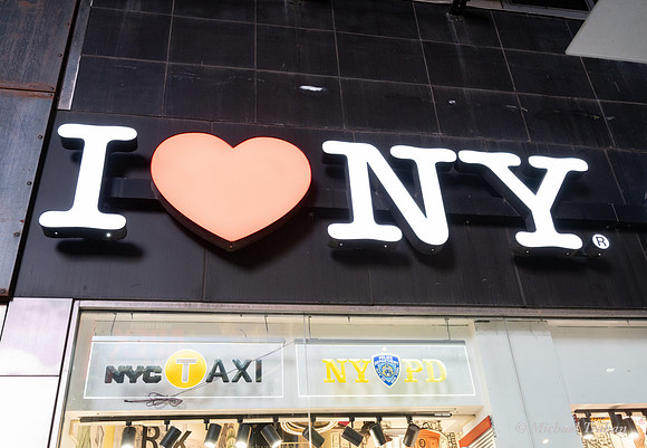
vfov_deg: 38.9
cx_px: 335
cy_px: 224
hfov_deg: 54.1
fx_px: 634
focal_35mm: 35
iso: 2500
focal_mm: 34
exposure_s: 1/30
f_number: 9
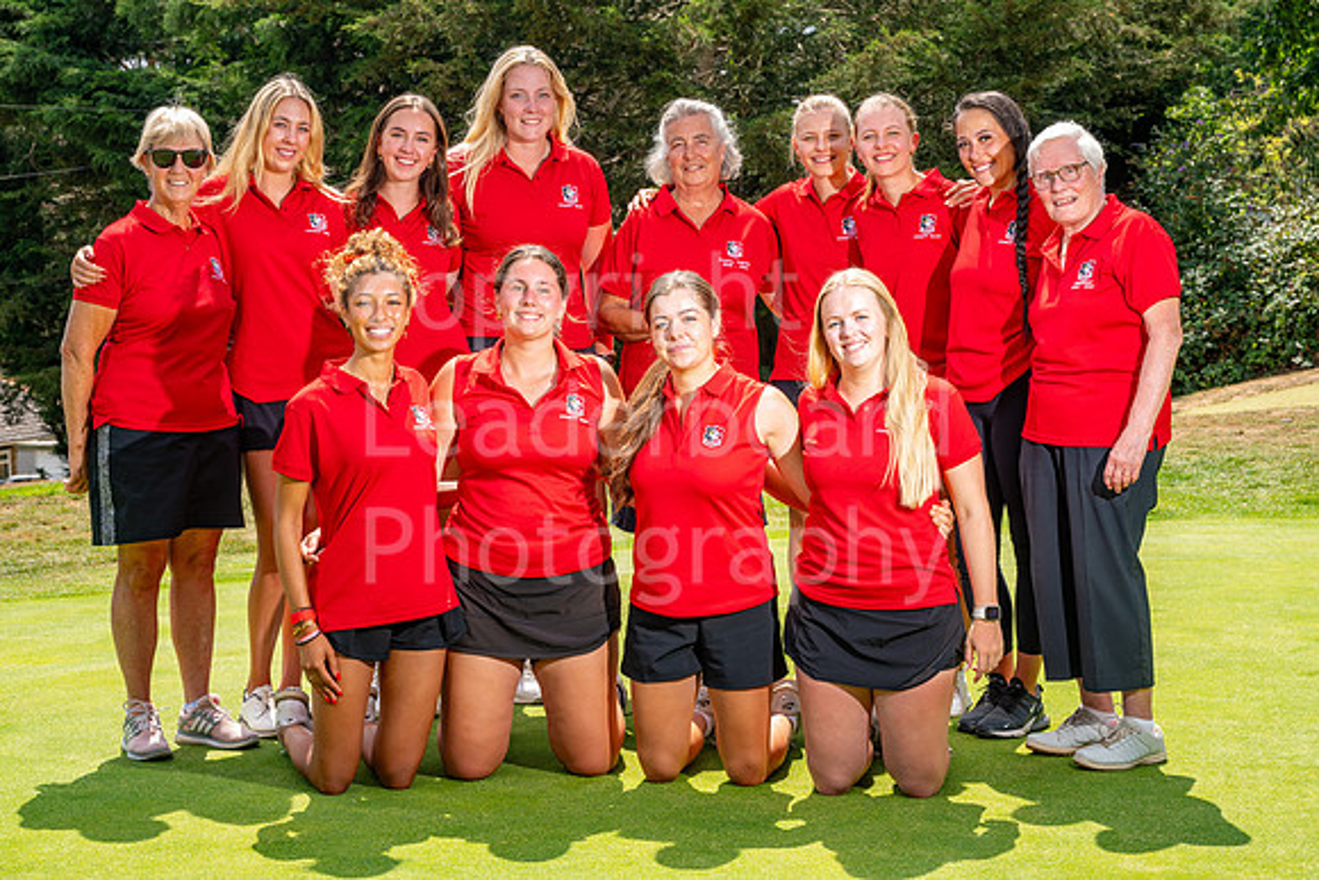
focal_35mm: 69
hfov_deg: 29.2
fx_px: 2529
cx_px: 660
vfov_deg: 19.7
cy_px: 440
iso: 100
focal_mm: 69
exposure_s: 1/60
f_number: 11
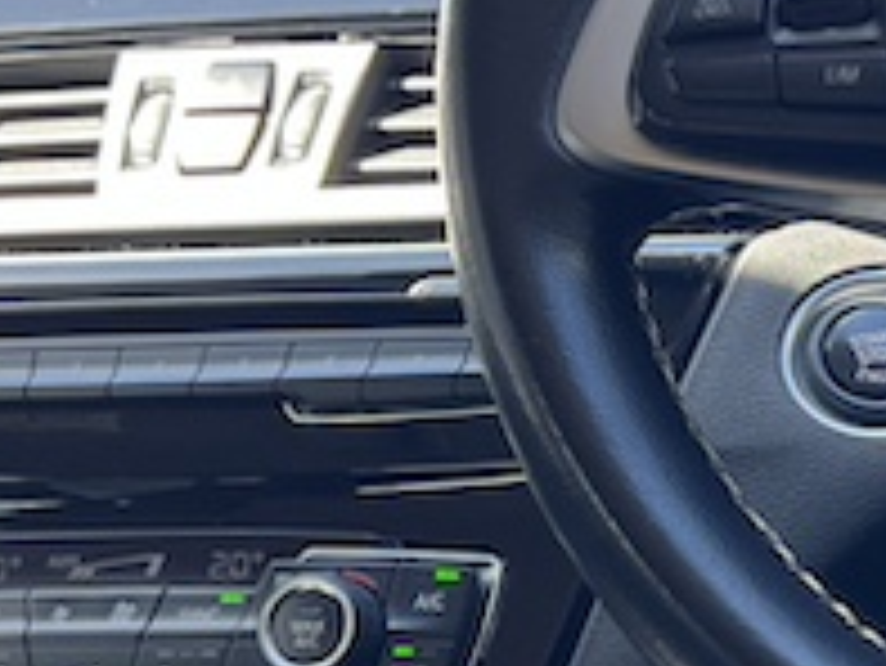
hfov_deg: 14.3
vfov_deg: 11.2
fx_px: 3381
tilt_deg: -10.3
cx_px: 1138
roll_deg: +4.2
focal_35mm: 132
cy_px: 382
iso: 40
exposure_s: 1/121
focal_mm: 5.7
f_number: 1.5
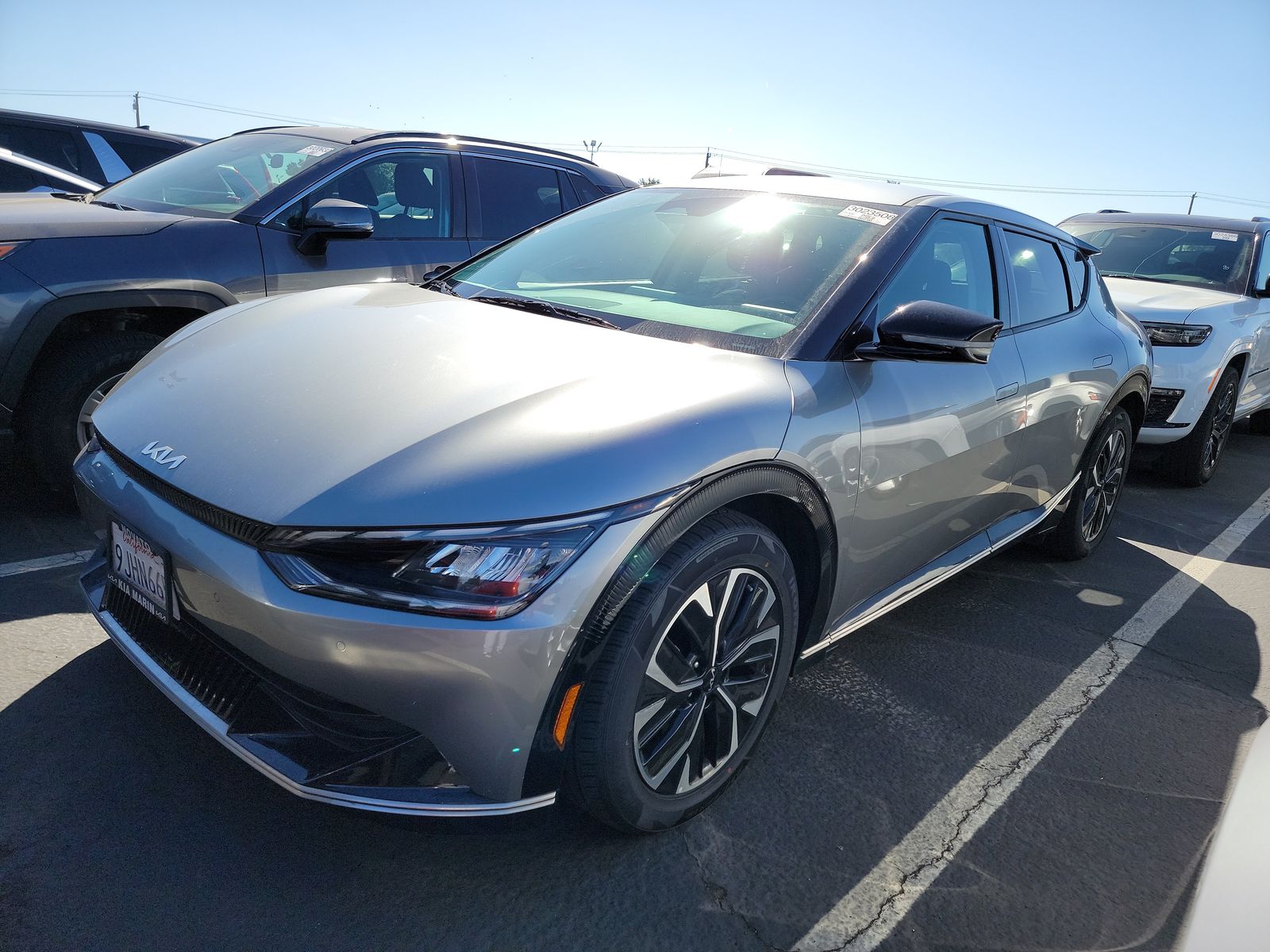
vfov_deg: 56.8
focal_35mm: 24
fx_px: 881
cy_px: 476
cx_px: 635
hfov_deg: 71.6
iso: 50
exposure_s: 1/564
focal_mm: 6.7
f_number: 1.8
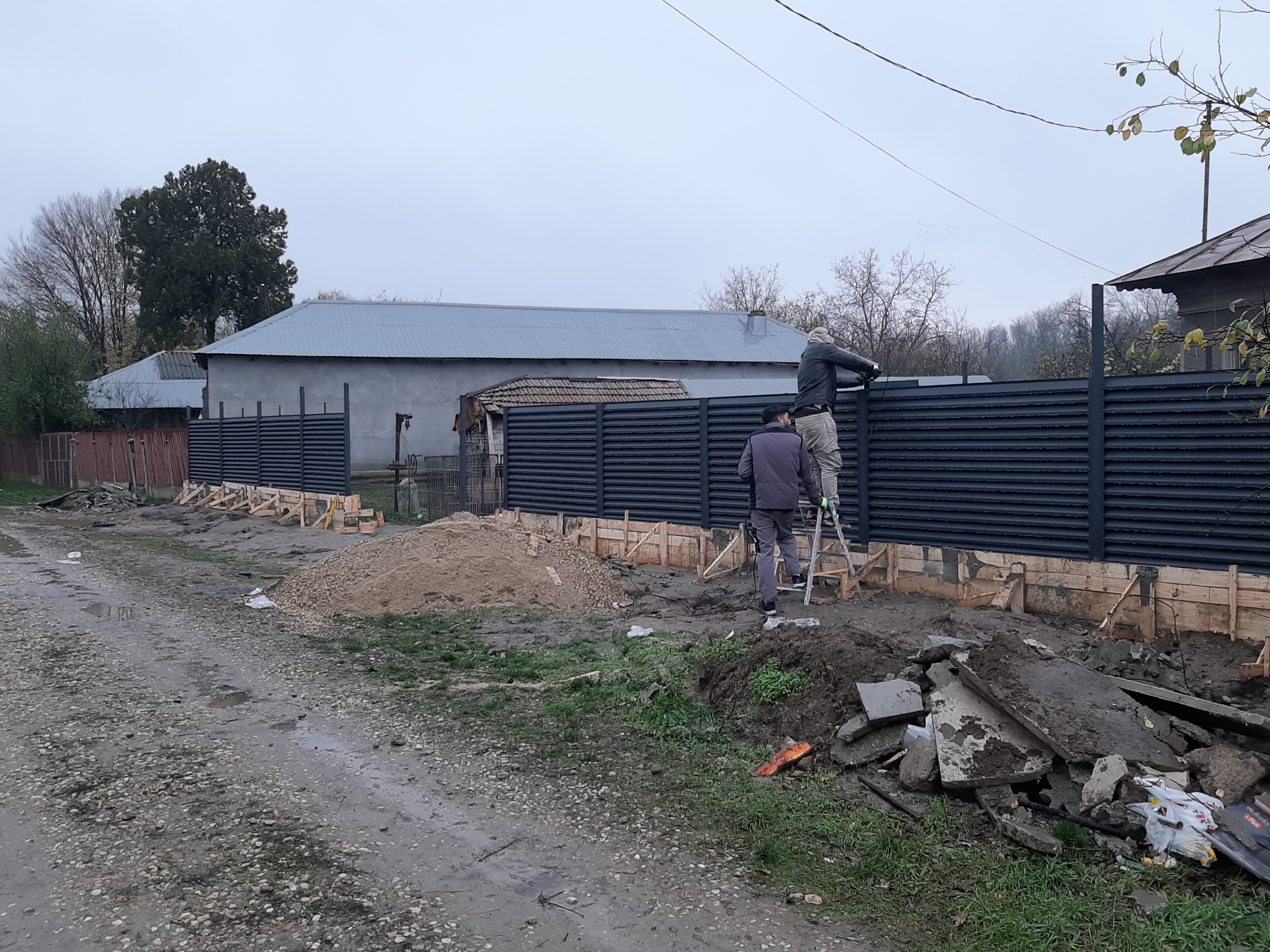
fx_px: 1064
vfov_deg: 48.2
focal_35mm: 29
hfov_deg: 61.6
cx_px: 682
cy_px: 453
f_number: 1.7
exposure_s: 1/100
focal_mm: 3.93
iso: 40
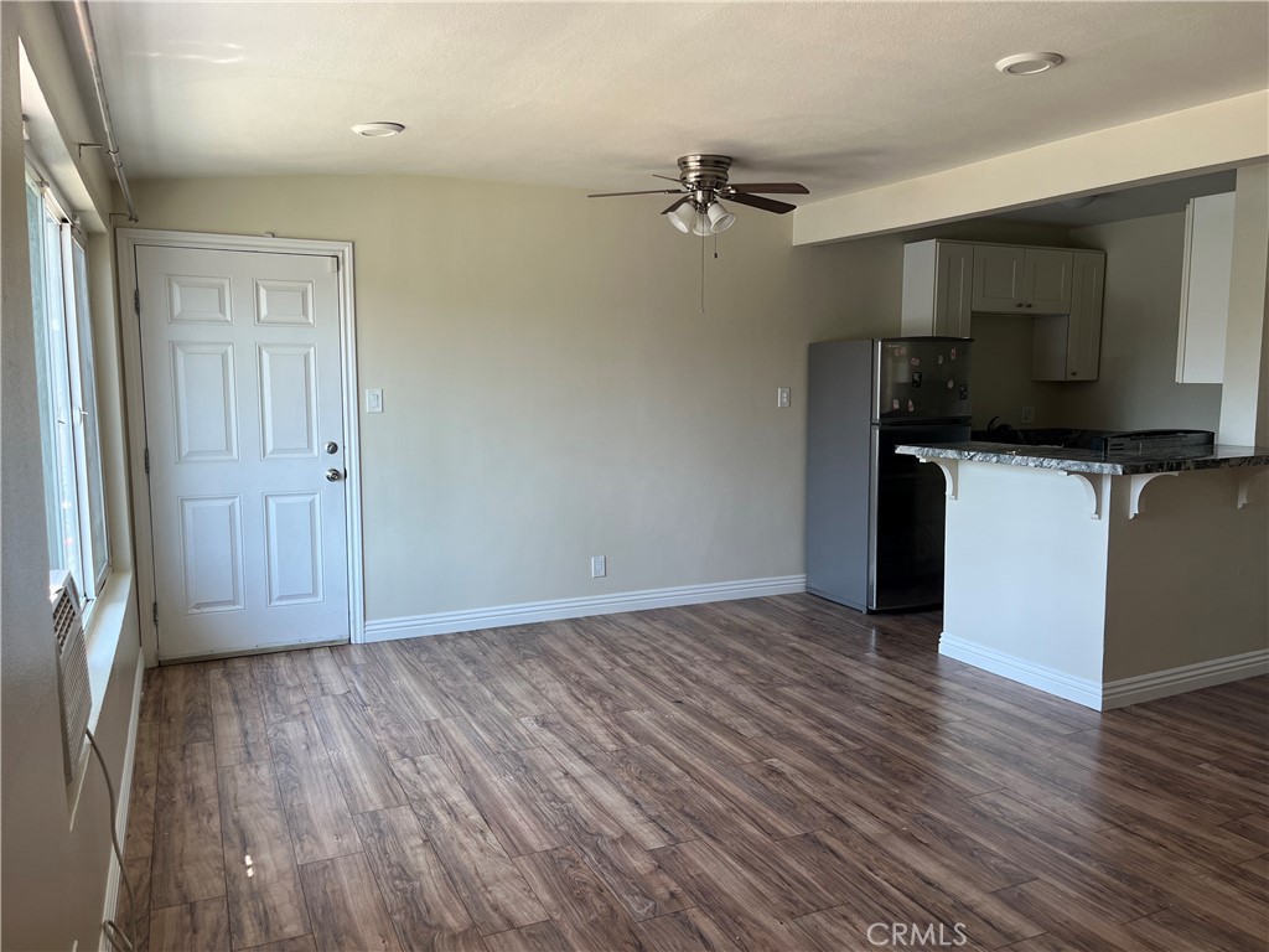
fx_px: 953
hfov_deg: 67.3
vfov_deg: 53.1
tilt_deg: -7.2
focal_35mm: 26
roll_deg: +0.1
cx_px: 634
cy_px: 476
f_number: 1.6
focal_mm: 5.1
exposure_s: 1/122
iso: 50
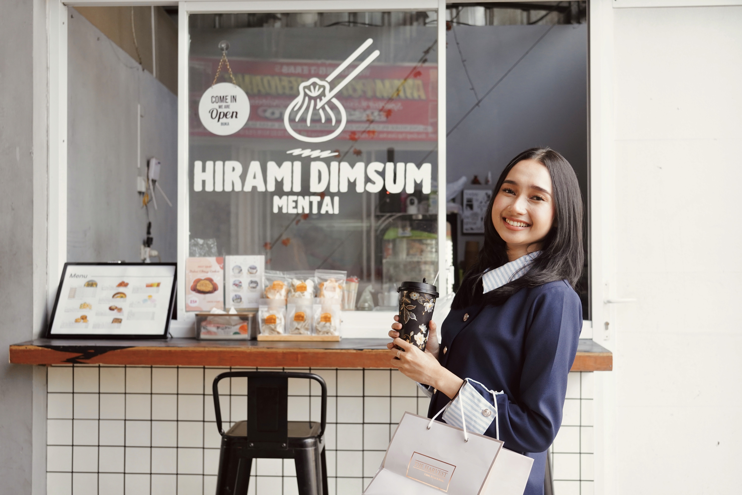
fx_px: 927
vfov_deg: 29.9
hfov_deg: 43.6
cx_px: 371
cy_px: 248
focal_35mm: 45
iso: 1000
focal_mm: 45
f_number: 5.6
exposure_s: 1/100
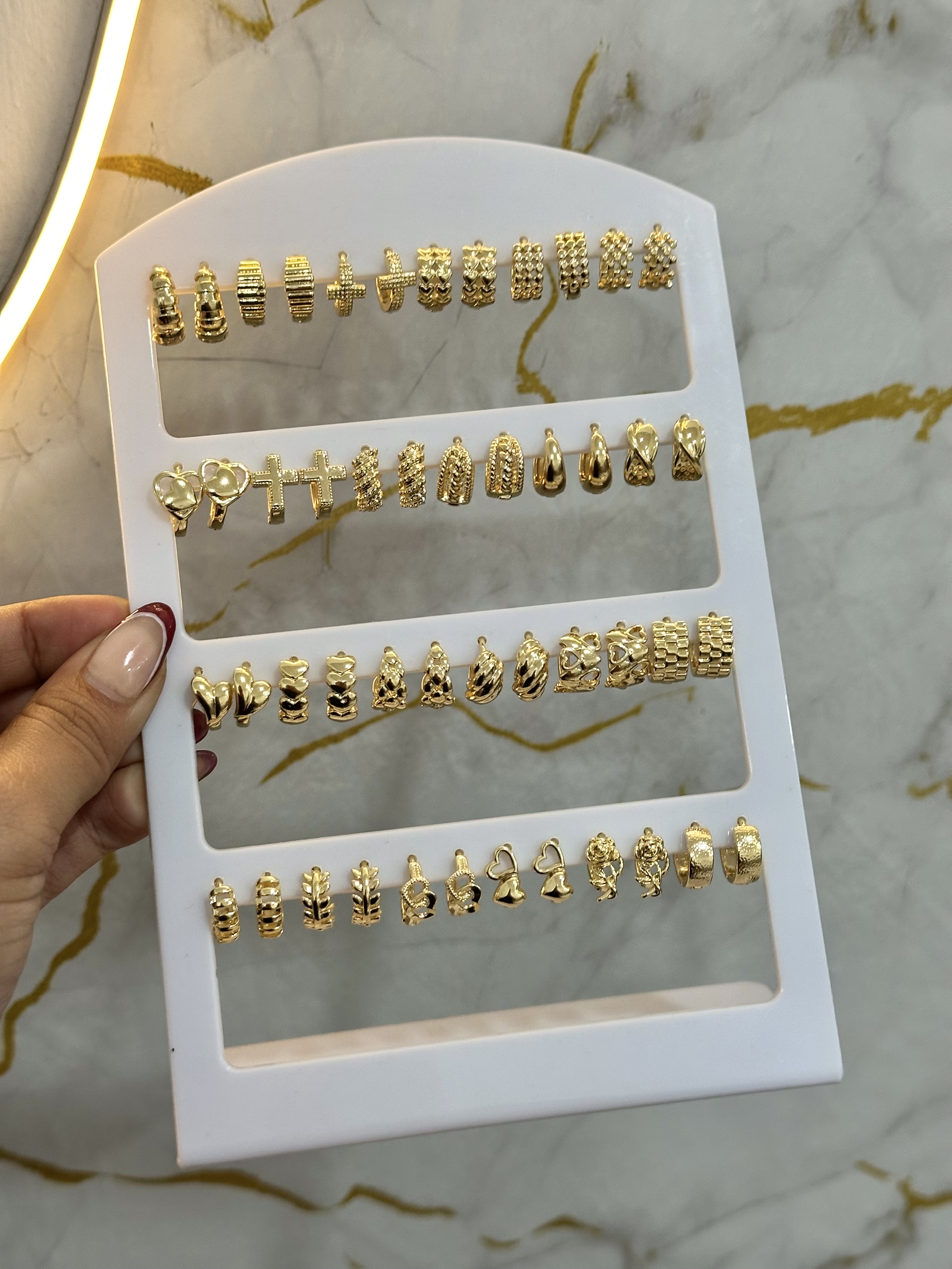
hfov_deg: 30.3
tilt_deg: -29.8
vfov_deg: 39.7
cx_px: 476
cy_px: 634
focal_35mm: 48
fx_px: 1760
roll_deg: -1.4
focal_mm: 6.86
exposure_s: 1/60
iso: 100
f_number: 1.78
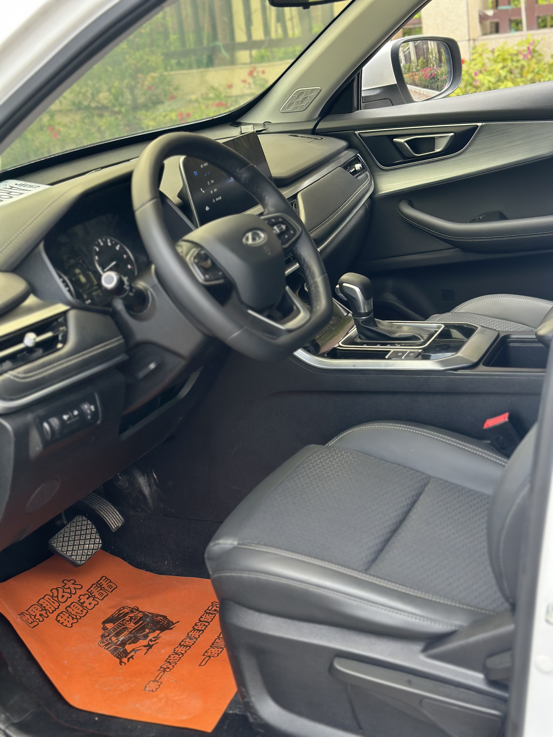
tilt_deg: -18.9
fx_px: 1022
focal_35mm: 48
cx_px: 276
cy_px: 368
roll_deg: +7.4
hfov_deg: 30.3
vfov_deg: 39.7
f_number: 1.78
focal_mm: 6.86
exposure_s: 1/282
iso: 80
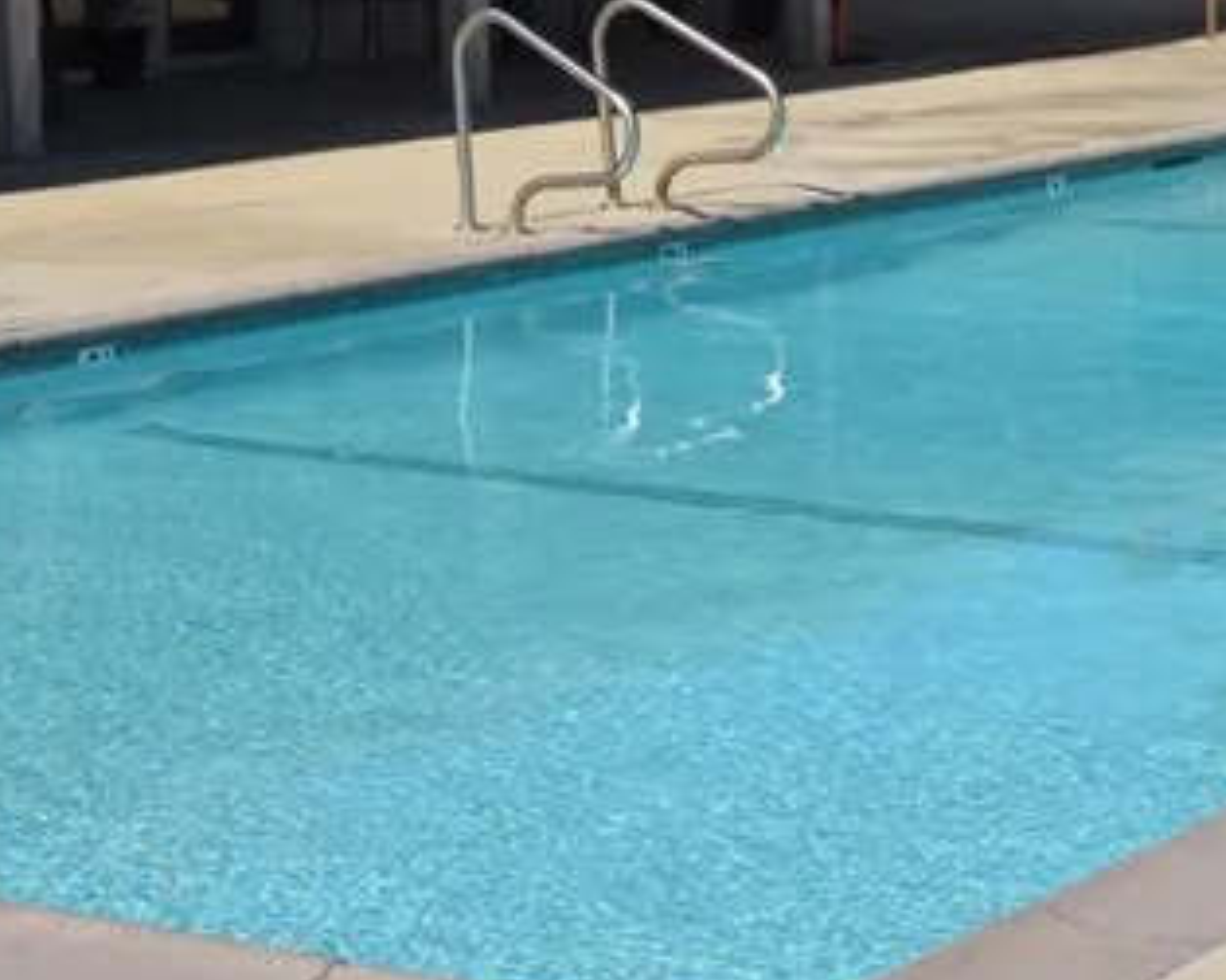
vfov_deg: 13.9
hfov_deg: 17.3
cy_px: 226
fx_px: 3990
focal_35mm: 110
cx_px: 953
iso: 100
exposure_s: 1/250
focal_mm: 24
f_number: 7.1
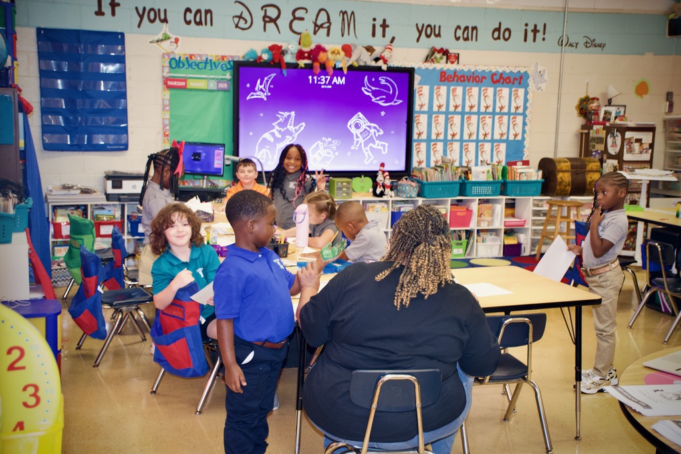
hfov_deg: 41.1
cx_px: 340
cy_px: 227
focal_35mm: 48
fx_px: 908
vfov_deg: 28.1
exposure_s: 1/60
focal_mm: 32
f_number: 4
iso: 1000
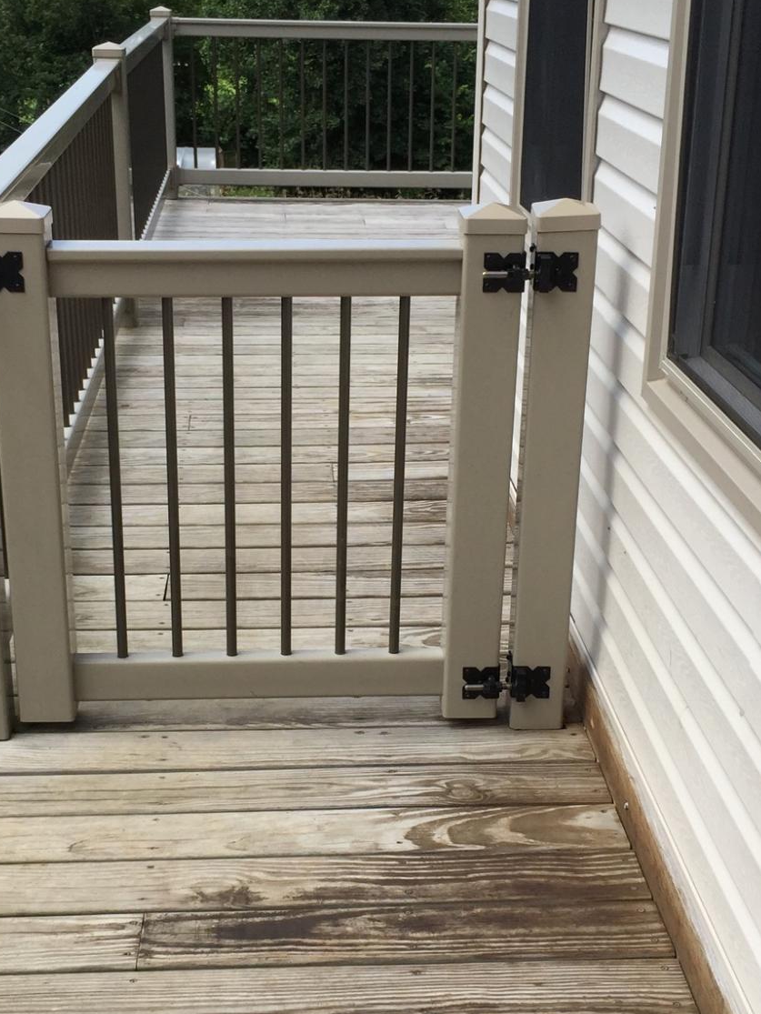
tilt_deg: -21.7
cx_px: 321
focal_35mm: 52
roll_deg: +0.1
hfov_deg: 28.0
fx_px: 1523
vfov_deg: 36.7
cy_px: 577
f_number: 2.2
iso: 32
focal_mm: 4.15
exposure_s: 1/1276
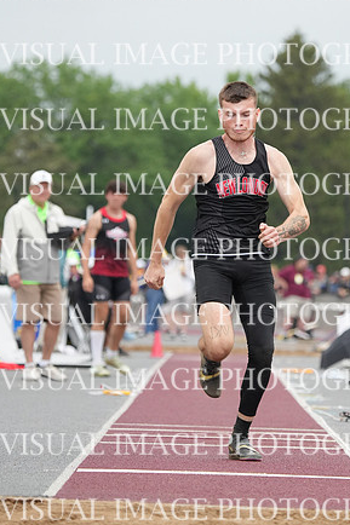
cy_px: 217
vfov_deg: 6.1
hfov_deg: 4.1
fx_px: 4918
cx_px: 209
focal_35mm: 337
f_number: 6.3
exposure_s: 1/4000
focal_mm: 252
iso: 2500
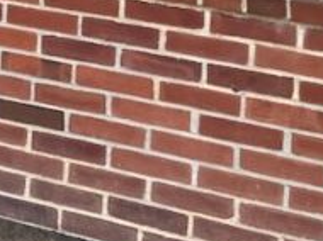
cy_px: -304
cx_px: -423
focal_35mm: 151
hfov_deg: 11.2
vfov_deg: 9.0
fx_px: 1407
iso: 20
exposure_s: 1/600
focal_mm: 3.99
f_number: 1.8
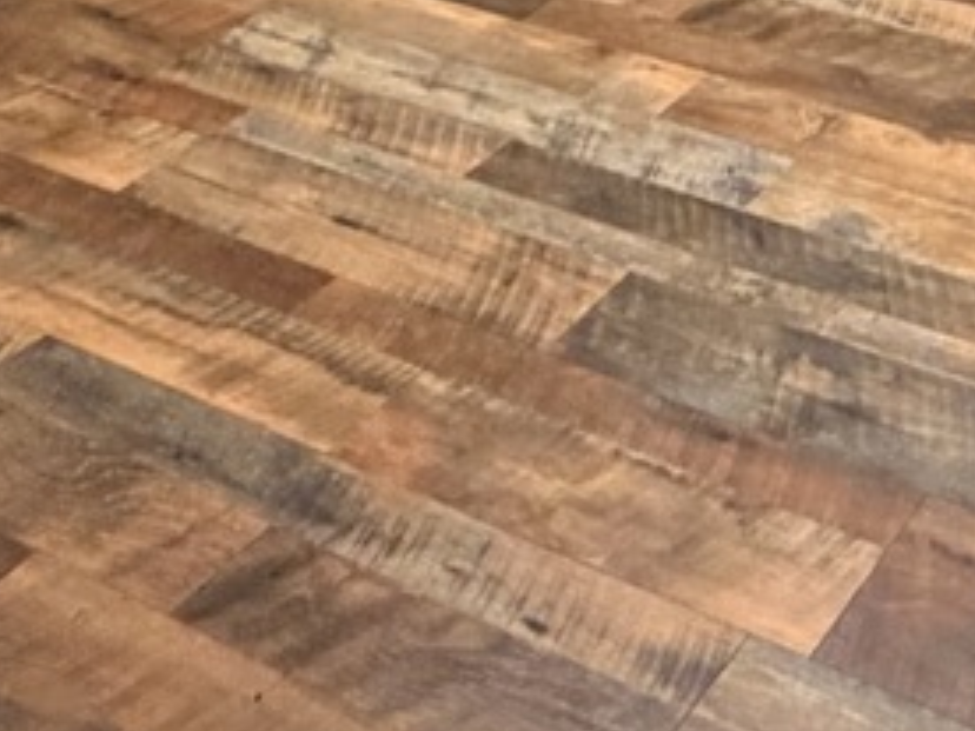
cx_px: 961
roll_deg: +2.5
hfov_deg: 25.4
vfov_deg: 15.2
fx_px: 2056
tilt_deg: -3.9
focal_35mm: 73
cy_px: -826
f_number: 2.2
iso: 320
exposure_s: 1/42
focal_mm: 2.22
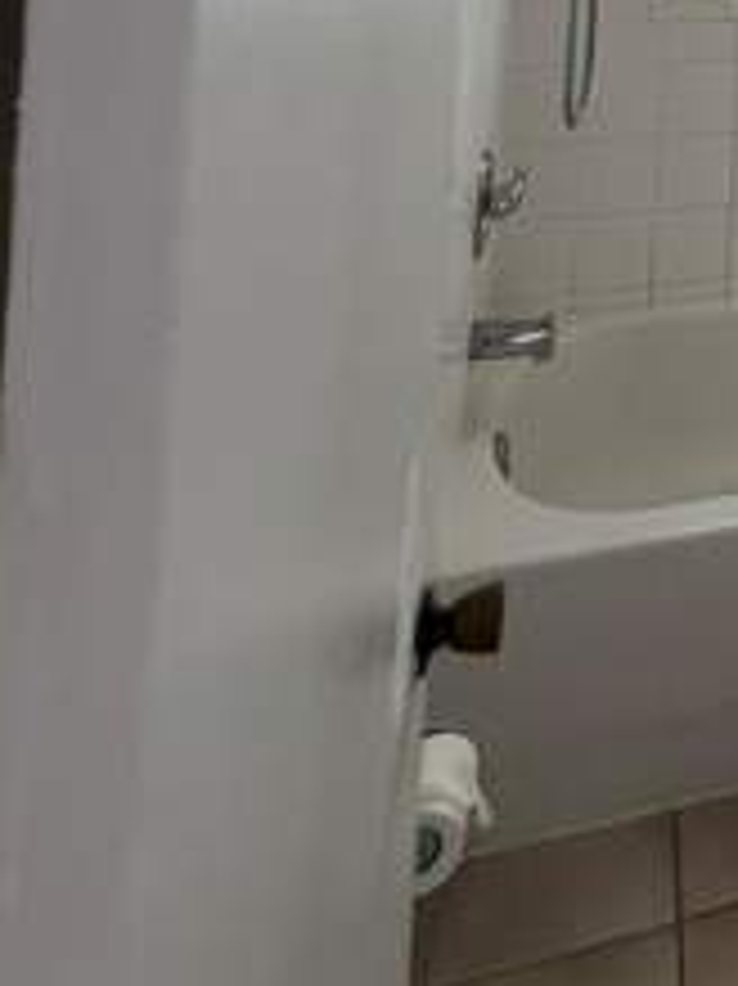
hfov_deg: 27.1
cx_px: 1044
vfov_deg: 34.2
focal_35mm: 41
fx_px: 1167
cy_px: -266
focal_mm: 2.22
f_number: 2.2
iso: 320
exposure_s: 1/120
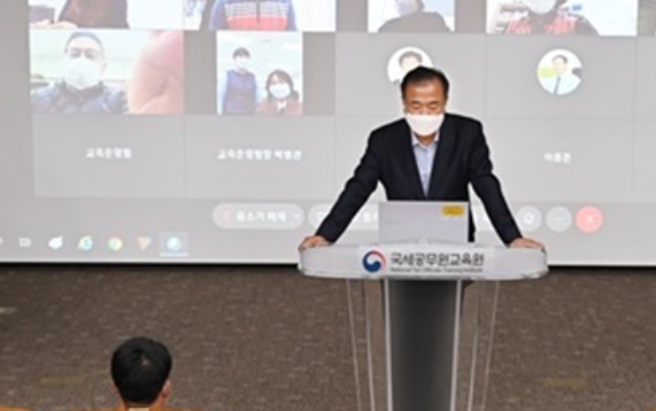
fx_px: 1431
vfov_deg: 16.3
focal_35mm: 80
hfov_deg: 25.7
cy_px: 129
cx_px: 443
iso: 1100
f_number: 4
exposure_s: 1/125
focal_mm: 40
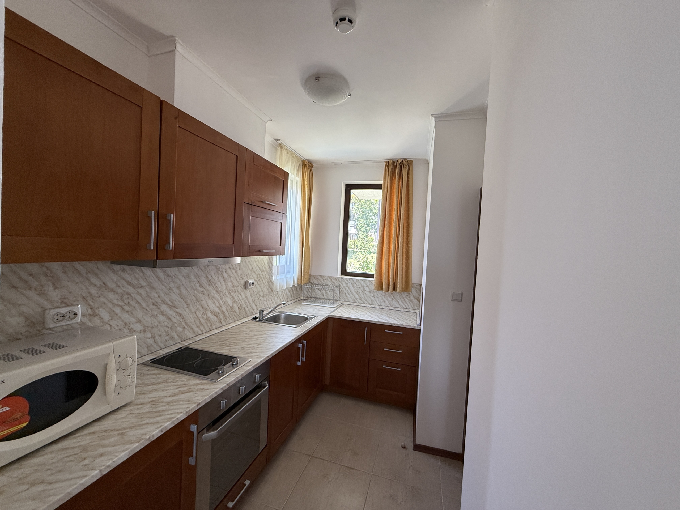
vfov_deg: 85.7
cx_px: 340
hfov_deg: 102.1
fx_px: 275
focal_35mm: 14
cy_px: 255
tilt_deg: -1.2
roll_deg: -2.9
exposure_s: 1/99
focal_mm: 2.22
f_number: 2.2
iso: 160
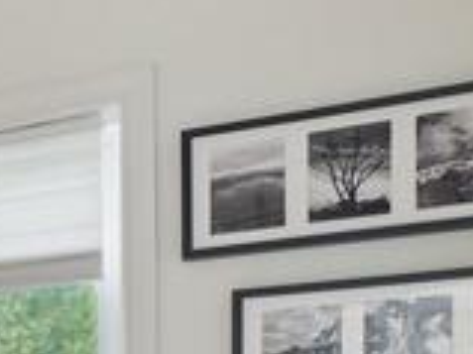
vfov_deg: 14.6
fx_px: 1270
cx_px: -782
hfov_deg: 13.0
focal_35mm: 93
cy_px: 564
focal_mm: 10
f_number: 7.1
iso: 100
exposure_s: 1/6
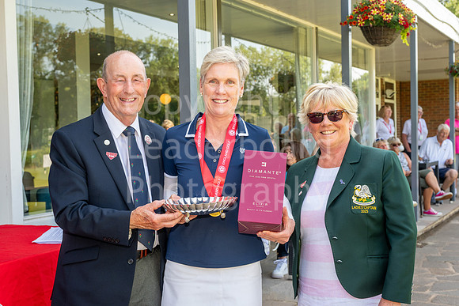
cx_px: 230
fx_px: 638
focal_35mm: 50
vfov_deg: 27.0
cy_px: 153
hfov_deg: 39.6
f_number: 7.1
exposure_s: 1/160
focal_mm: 50
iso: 400
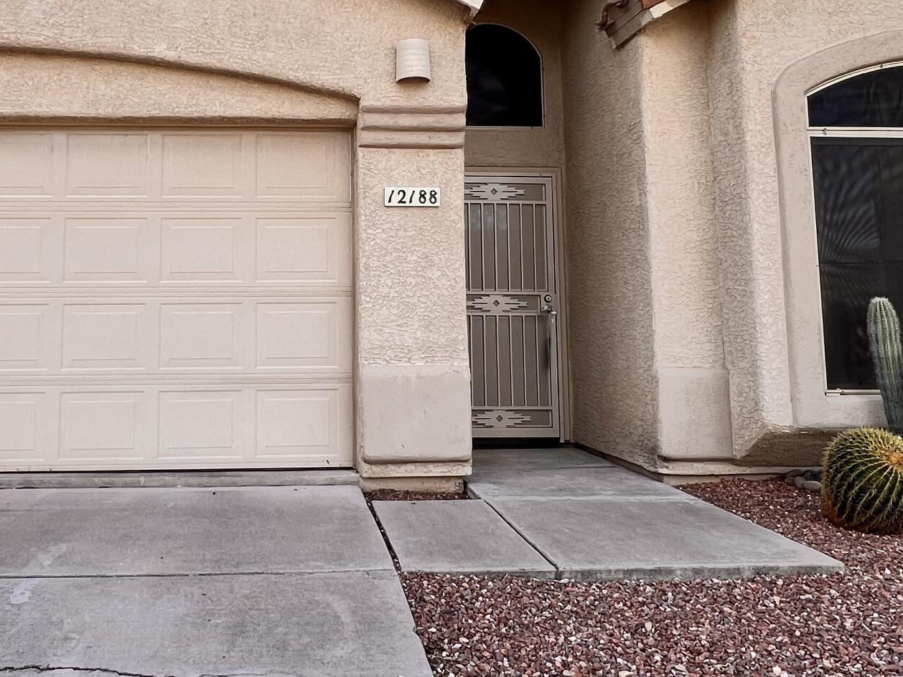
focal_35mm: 31
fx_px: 809
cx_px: 326
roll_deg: +0.1
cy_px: 242
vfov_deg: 45.0
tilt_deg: +6.0
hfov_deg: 57.5
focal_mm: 1.57
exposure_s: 1/402
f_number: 1.8
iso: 32
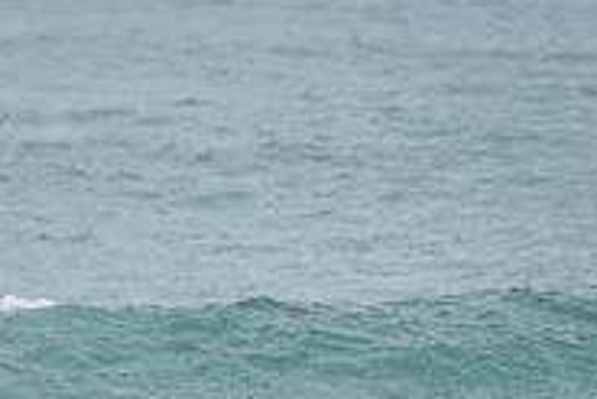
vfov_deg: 0.7
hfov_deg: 1.1
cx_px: -368
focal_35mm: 1927
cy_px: 392
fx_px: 31980
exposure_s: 1/320
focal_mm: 500
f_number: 5.6
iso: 560
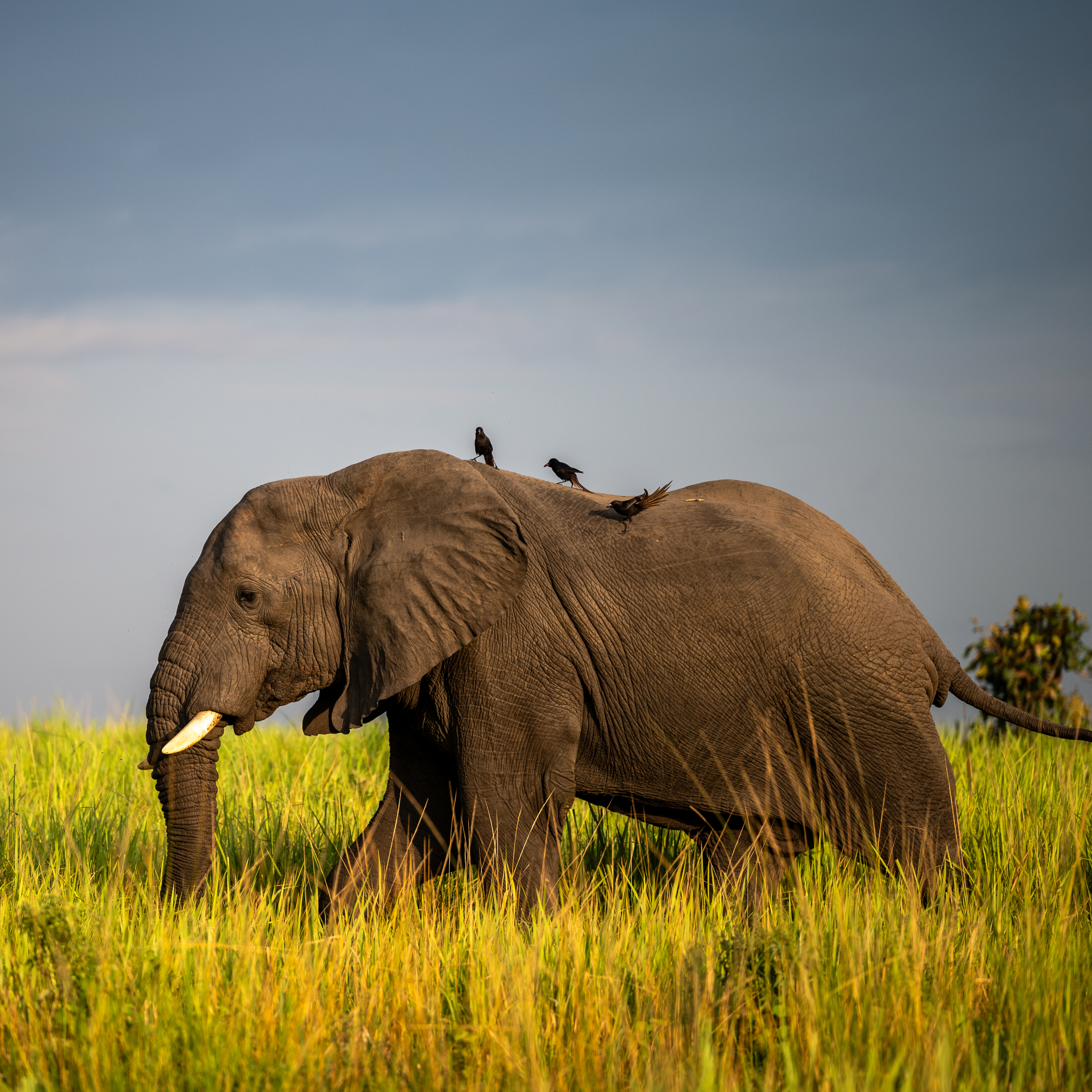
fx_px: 9137
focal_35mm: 256
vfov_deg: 6.8
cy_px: 545
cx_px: 341
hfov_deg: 6.8
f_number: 2.8
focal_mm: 200
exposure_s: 1/1250
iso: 100
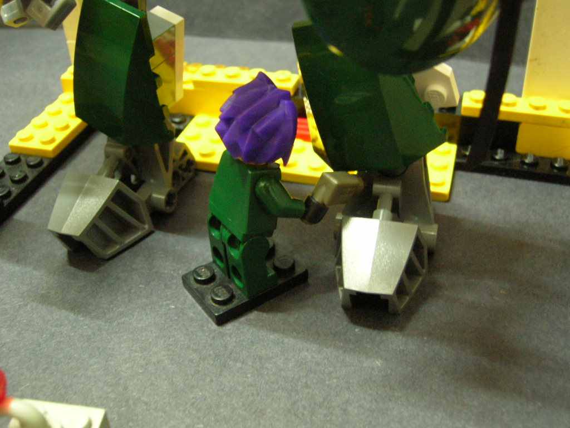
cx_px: 285
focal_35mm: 38
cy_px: 214
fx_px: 626
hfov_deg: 49.0
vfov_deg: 37.7
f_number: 3
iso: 200
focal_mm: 6.4
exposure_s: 1.17
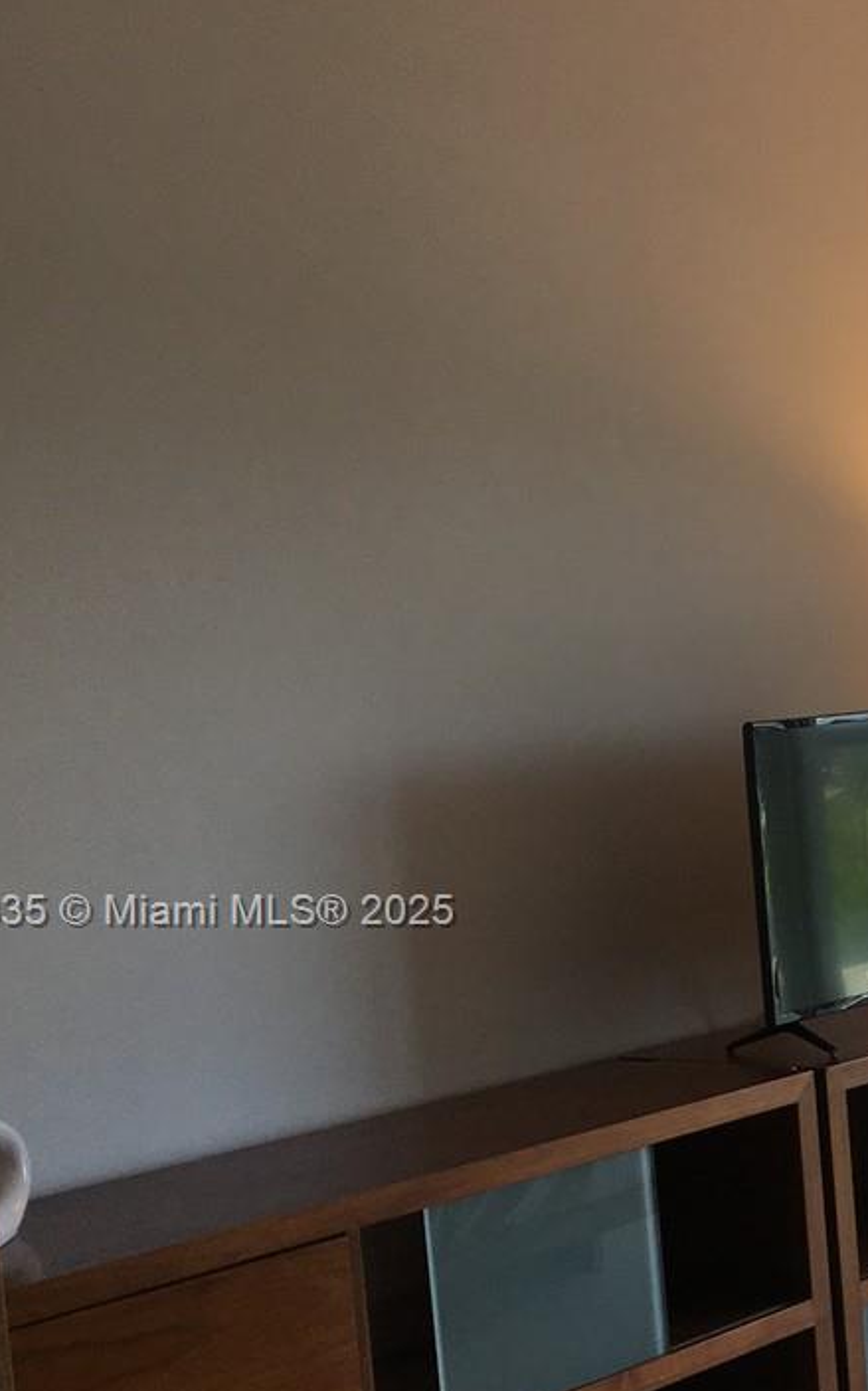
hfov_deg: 16.5
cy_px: 914
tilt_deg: -7.8
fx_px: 2651
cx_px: 1404
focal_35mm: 70
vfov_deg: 29.2
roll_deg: +2.8
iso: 32
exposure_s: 1/60
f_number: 2.2
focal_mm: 4.15
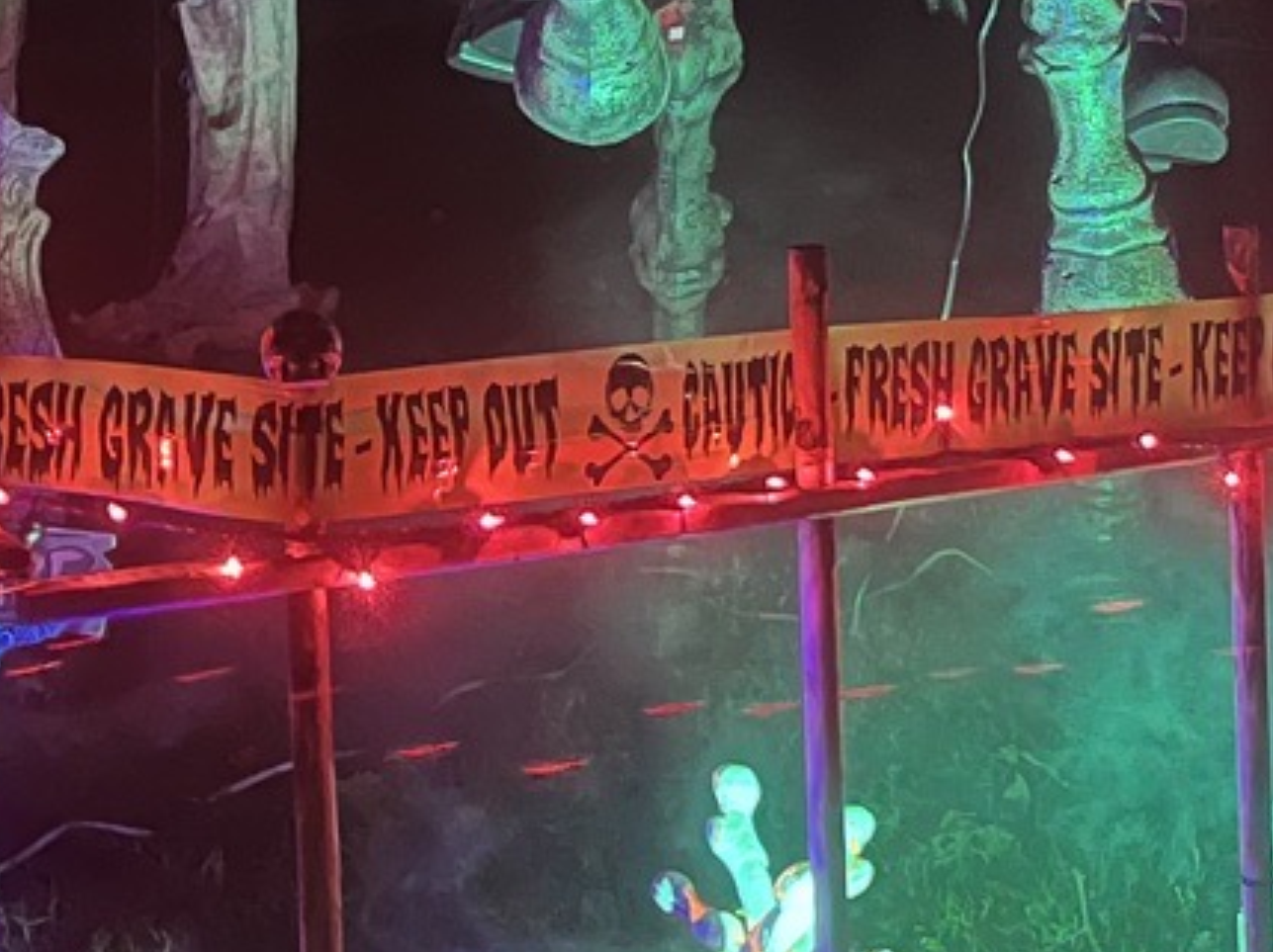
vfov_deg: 15.8
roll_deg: +0.7
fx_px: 3344
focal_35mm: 91
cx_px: 1137
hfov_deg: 21.1
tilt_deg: -4.7
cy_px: -96
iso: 1250
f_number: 1.6
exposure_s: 1/20
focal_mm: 5.1
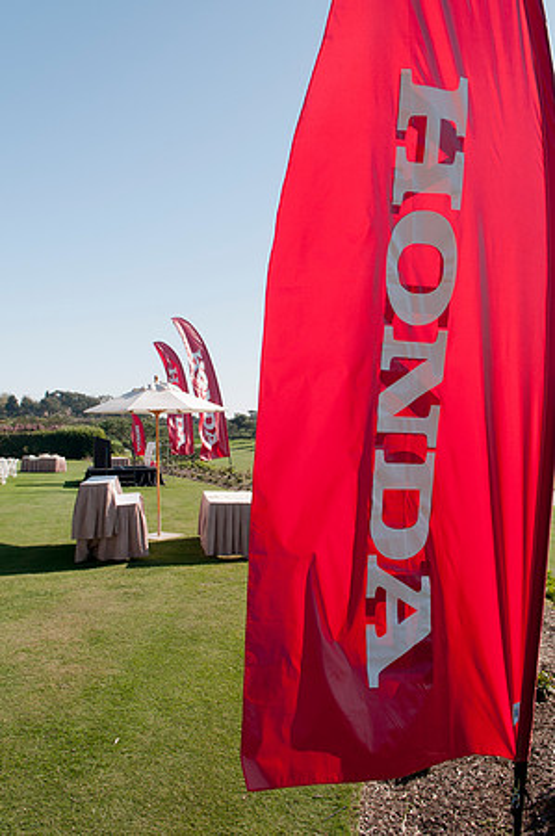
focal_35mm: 26
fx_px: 591
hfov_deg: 50.3
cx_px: 278
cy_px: 418
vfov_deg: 70.5
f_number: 7.1
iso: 200
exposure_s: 1/200
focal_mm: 17
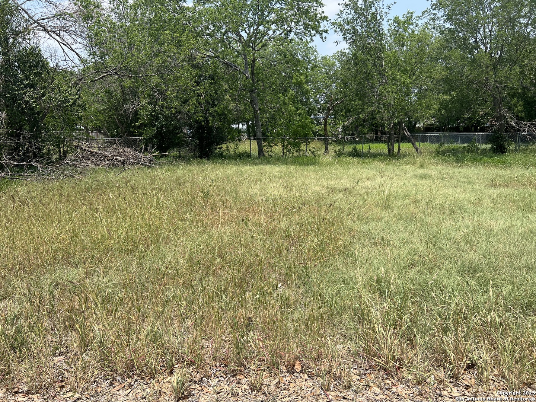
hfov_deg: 67.3
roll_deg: +0.7
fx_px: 403
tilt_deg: -8.9
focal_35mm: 26
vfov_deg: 53.1
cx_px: 268
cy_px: 201
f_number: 1.5
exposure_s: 1/3077
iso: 50
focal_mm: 5.7
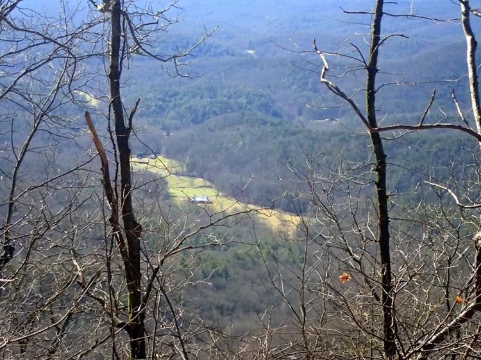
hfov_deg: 19.6
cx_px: 240
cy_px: 180
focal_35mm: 100
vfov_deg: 14.8
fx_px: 1389
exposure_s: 1/125
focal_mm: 18
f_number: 18
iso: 800
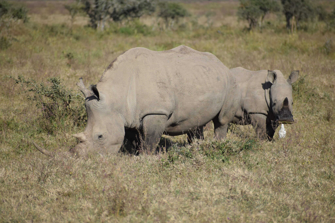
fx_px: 4187
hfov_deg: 4.6
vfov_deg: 3.1
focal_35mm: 450
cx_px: 168
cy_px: 112
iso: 400
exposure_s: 1/2000
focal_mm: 300
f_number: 6.3
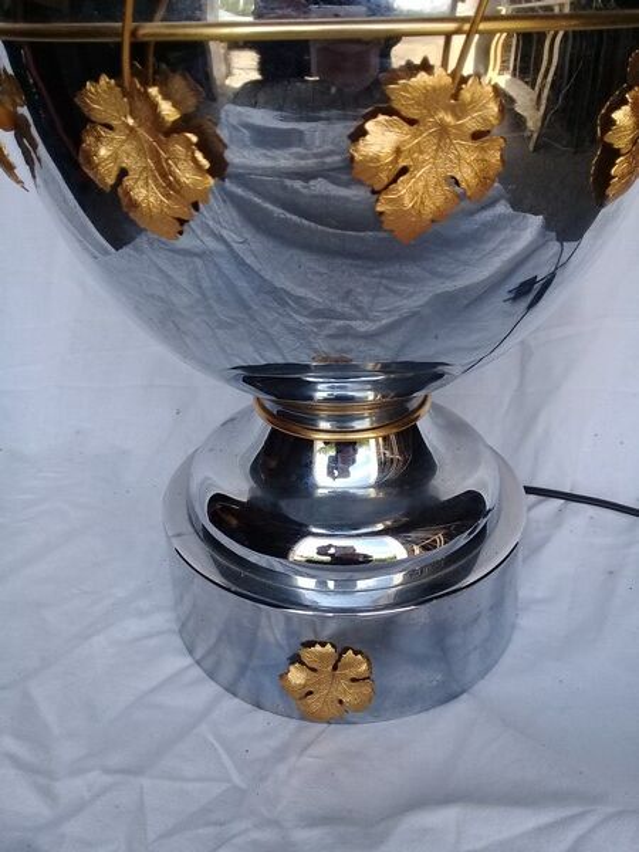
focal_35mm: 31
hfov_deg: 45.4
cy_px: 426
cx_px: 320
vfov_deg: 58.4
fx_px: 763
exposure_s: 1/344
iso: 50
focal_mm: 3.3
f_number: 2.2
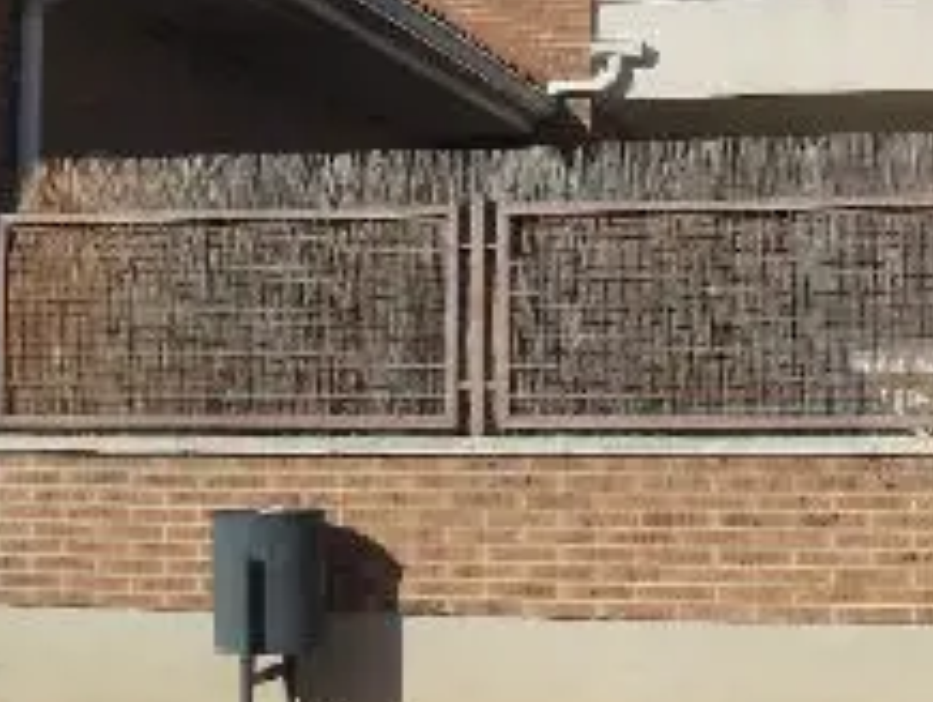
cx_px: 488
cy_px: 253
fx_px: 2294
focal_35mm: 85
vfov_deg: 17.4
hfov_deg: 23.0
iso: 125
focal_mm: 5.2
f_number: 3.7
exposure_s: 1/2000
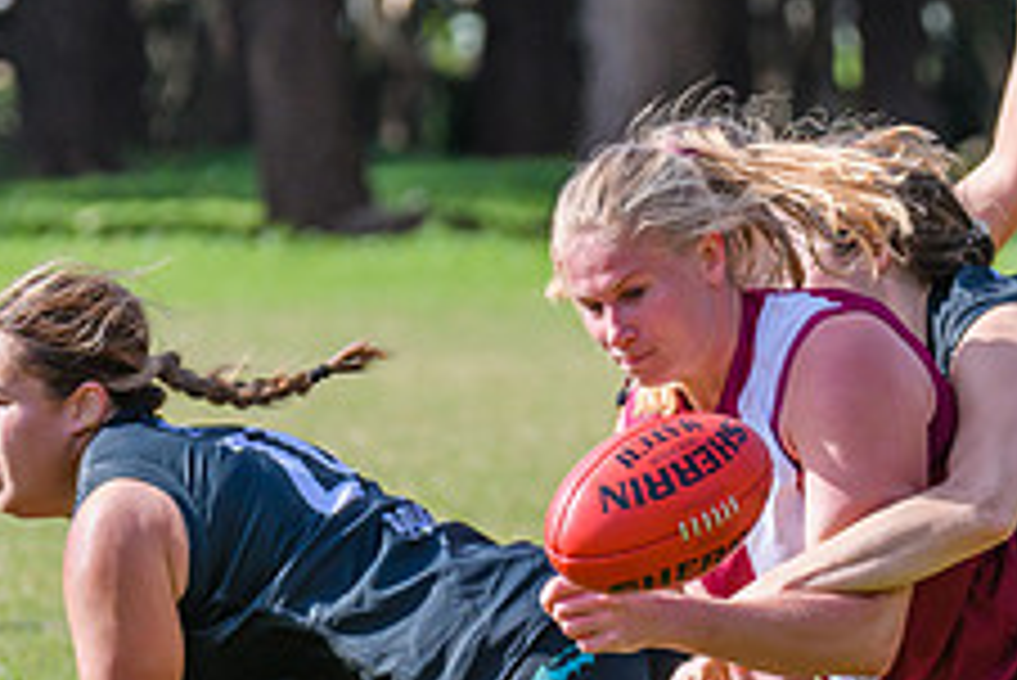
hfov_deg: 2.5
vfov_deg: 1.7
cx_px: 909
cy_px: 593
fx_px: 23433
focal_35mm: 829
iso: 800
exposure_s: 1/1250
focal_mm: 270
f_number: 8
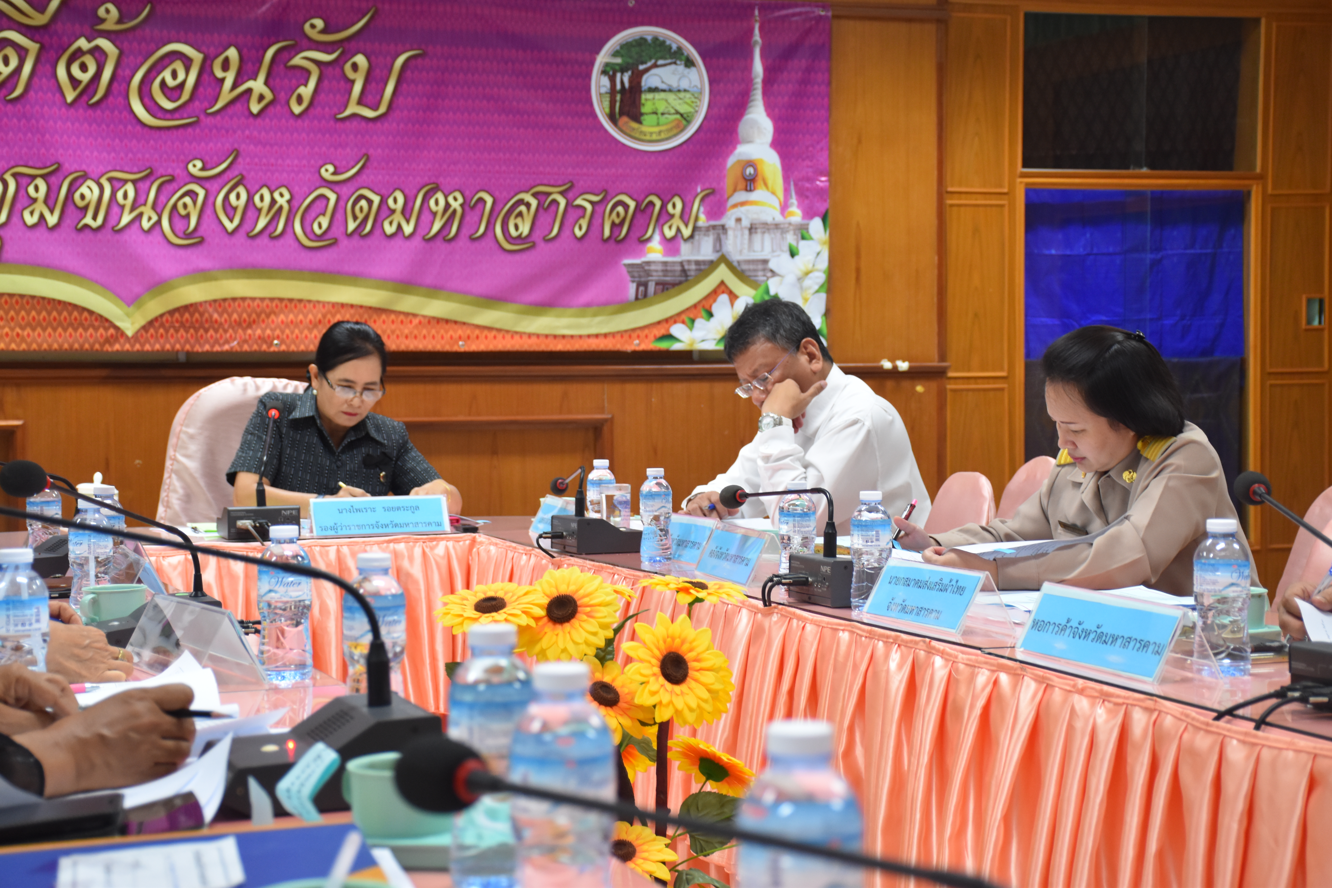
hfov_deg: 31.9
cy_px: 444
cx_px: 666
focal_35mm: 63
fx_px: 2331
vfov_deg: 21.6
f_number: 4.5
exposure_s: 1/60
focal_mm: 42
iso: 1000
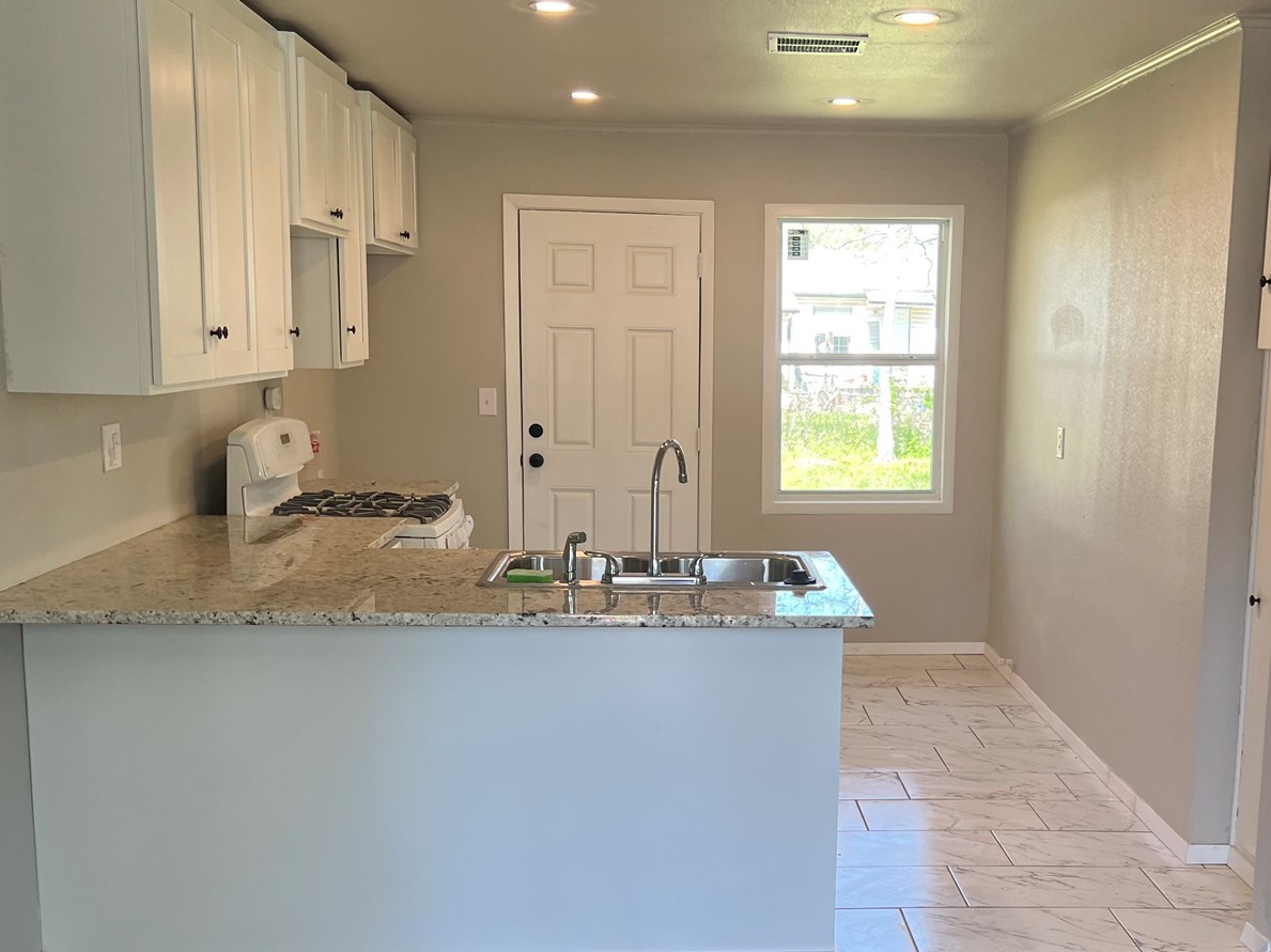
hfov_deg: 44.5
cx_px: 781
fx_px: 1542
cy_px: 571
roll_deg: -1.8
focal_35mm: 42
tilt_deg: -8.7
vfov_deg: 34.2
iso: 64
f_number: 1.5
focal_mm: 5.7
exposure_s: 1/120
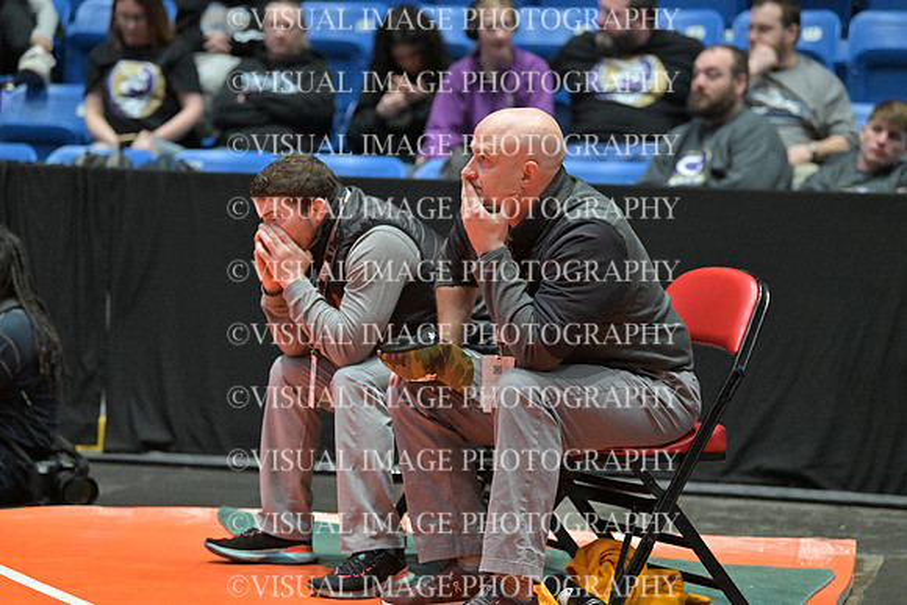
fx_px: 2923
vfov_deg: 11.8
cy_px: 302
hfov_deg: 17.6
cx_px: 454
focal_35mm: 116
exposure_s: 1/800
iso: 6400
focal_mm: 116
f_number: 2.8
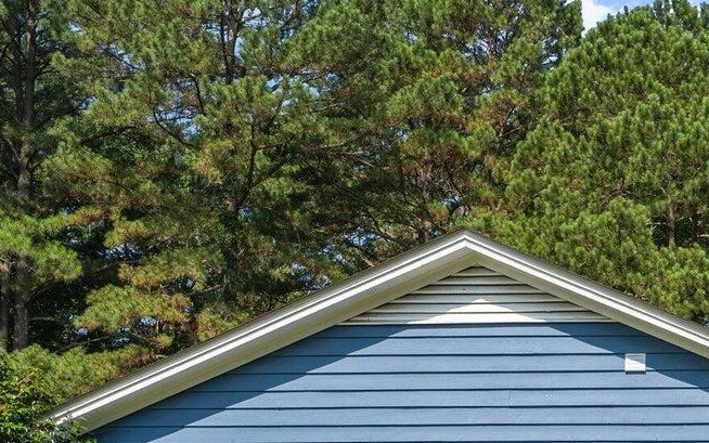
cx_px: 785
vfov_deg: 18.4
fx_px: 1295
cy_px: 531
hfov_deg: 27.9
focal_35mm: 67
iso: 400
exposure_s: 1/1000
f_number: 8
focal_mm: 28
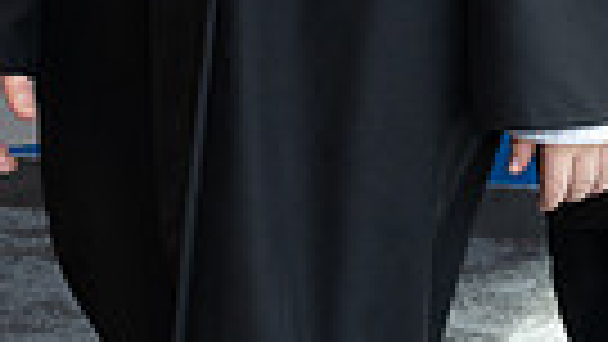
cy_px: -549
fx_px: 4144
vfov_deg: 4.6
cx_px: 219
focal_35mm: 257
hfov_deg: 8.4
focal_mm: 49
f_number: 5
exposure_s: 1/125
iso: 800
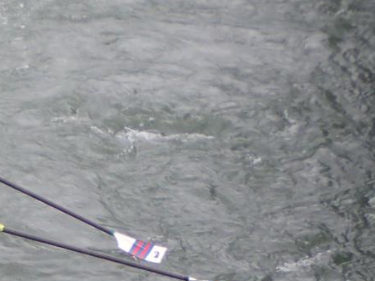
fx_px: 3076
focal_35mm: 284
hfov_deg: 6.9
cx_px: -177
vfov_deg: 5.2
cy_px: 460
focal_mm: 14.41
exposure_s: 1/100
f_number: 4.4
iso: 200
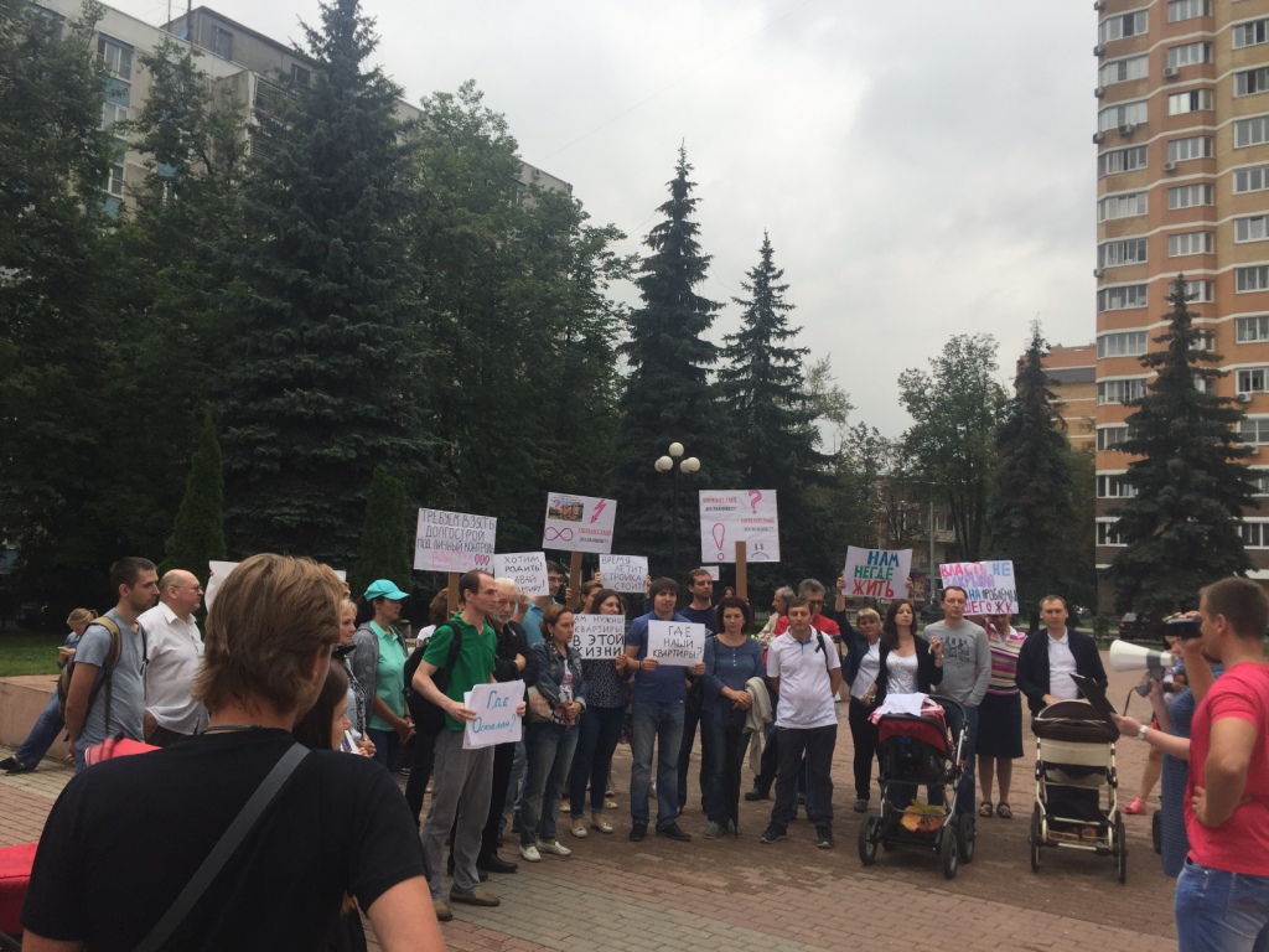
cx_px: 634
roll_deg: -2.7
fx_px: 1063
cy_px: 476
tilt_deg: +5.0
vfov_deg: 48.2
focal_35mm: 29
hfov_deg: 61.7
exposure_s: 1/439
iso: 32
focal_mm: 4.15
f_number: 2.2
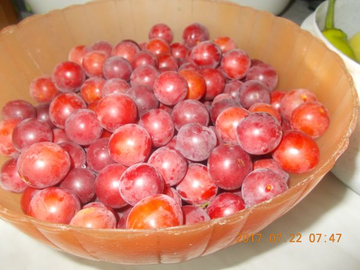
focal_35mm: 26
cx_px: 180
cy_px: 135
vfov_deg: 53.1
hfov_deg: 67.3
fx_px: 270
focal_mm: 4.6
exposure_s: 1/25
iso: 200
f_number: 3.2
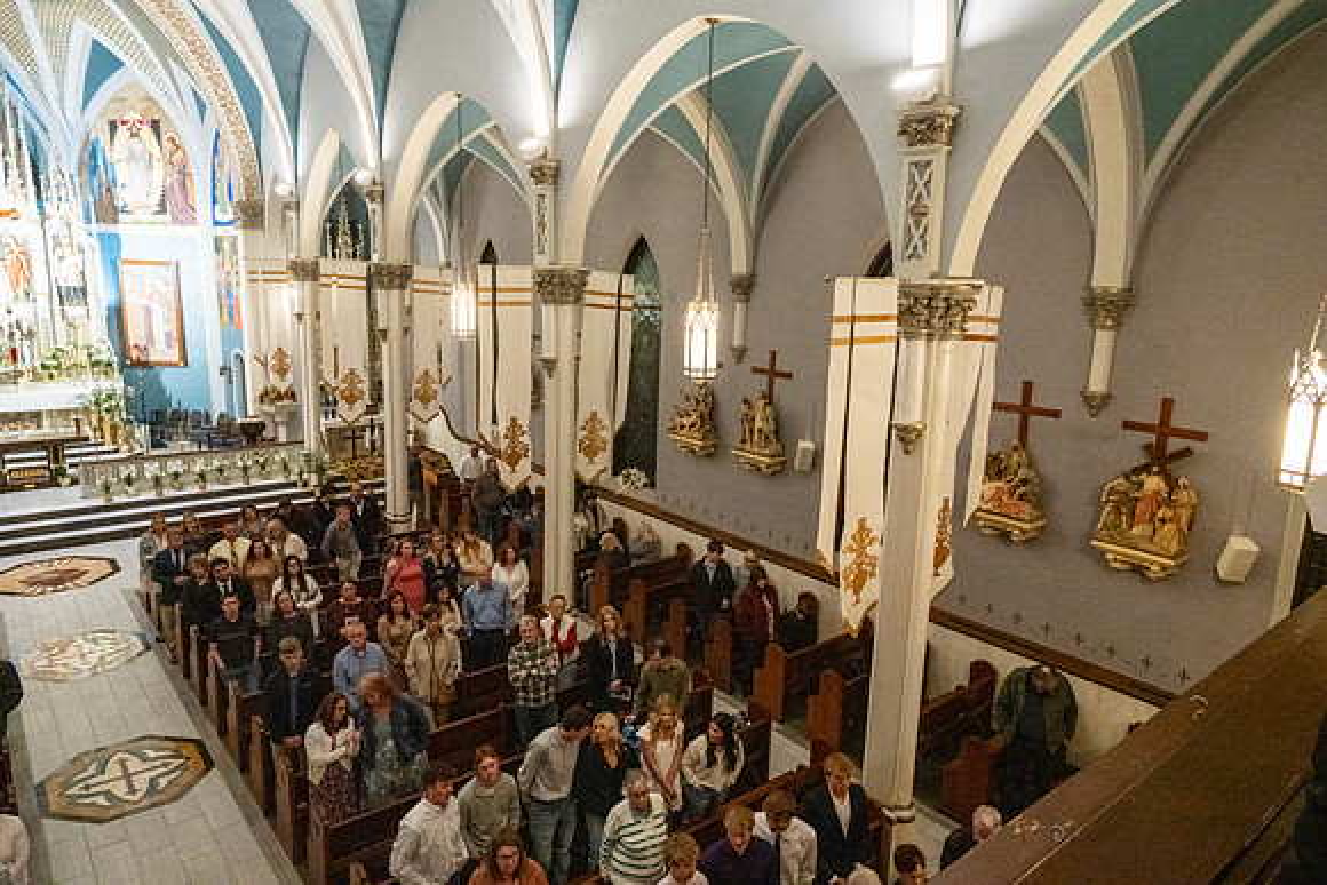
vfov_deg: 53.2
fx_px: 885
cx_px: 664
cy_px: 442
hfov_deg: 73.7
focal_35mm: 24
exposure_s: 1/60
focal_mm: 24
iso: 5000
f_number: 10
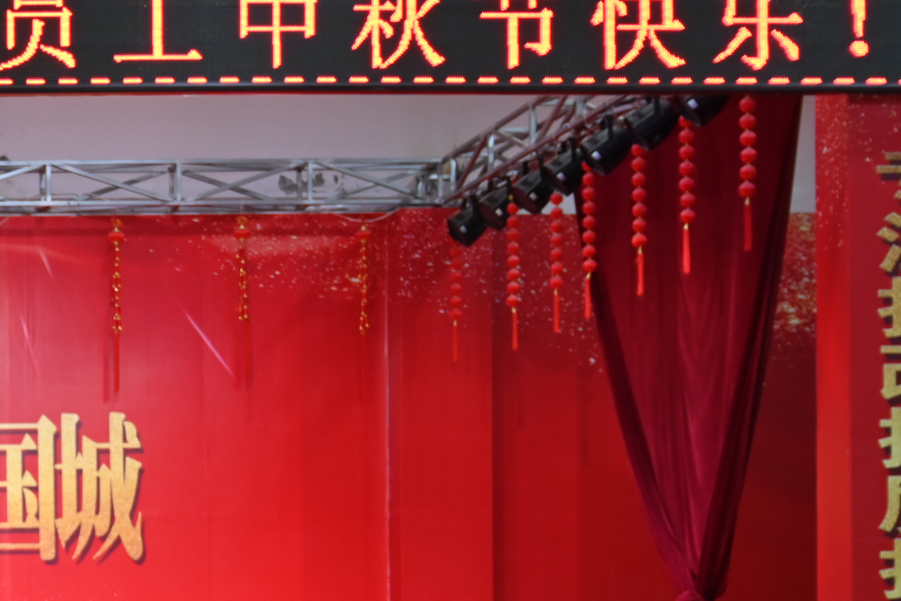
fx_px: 2553
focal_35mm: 102
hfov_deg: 18.2
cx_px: -363
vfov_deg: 13.2
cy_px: 644
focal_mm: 31
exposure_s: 1/40
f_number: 4
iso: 400
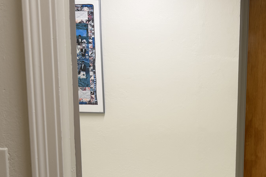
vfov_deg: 24.8
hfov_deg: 35.9
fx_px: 392
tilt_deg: -10.8
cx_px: 225
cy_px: 157
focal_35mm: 53
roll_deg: -1.2
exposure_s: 1/100
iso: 64
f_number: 1.78
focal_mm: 6.76
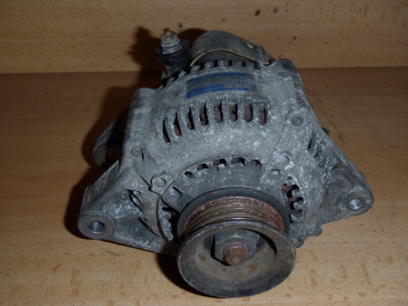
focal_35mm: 38
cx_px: 204
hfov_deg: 49.0
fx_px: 448
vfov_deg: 37.7
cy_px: 153
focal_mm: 6.83
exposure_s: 1/40
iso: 100
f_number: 4.6
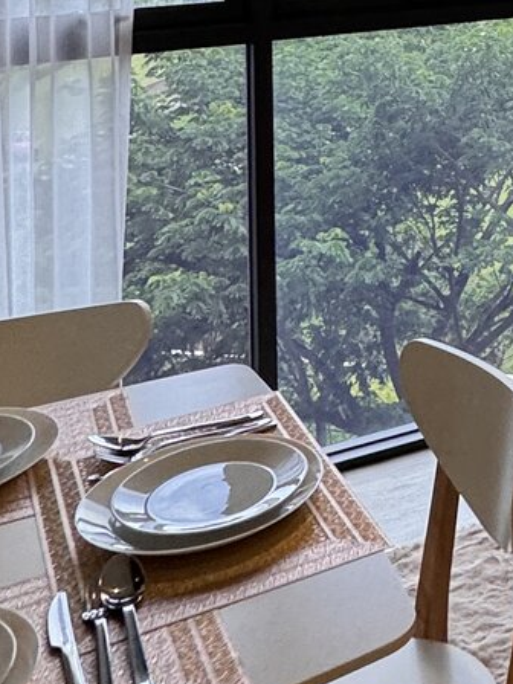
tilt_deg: +0.9
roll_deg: +3.6
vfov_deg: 27.2
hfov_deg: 22.2
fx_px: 1186
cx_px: 644
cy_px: -197
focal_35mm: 60
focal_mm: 2.22
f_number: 2.2
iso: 100
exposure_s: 1/121
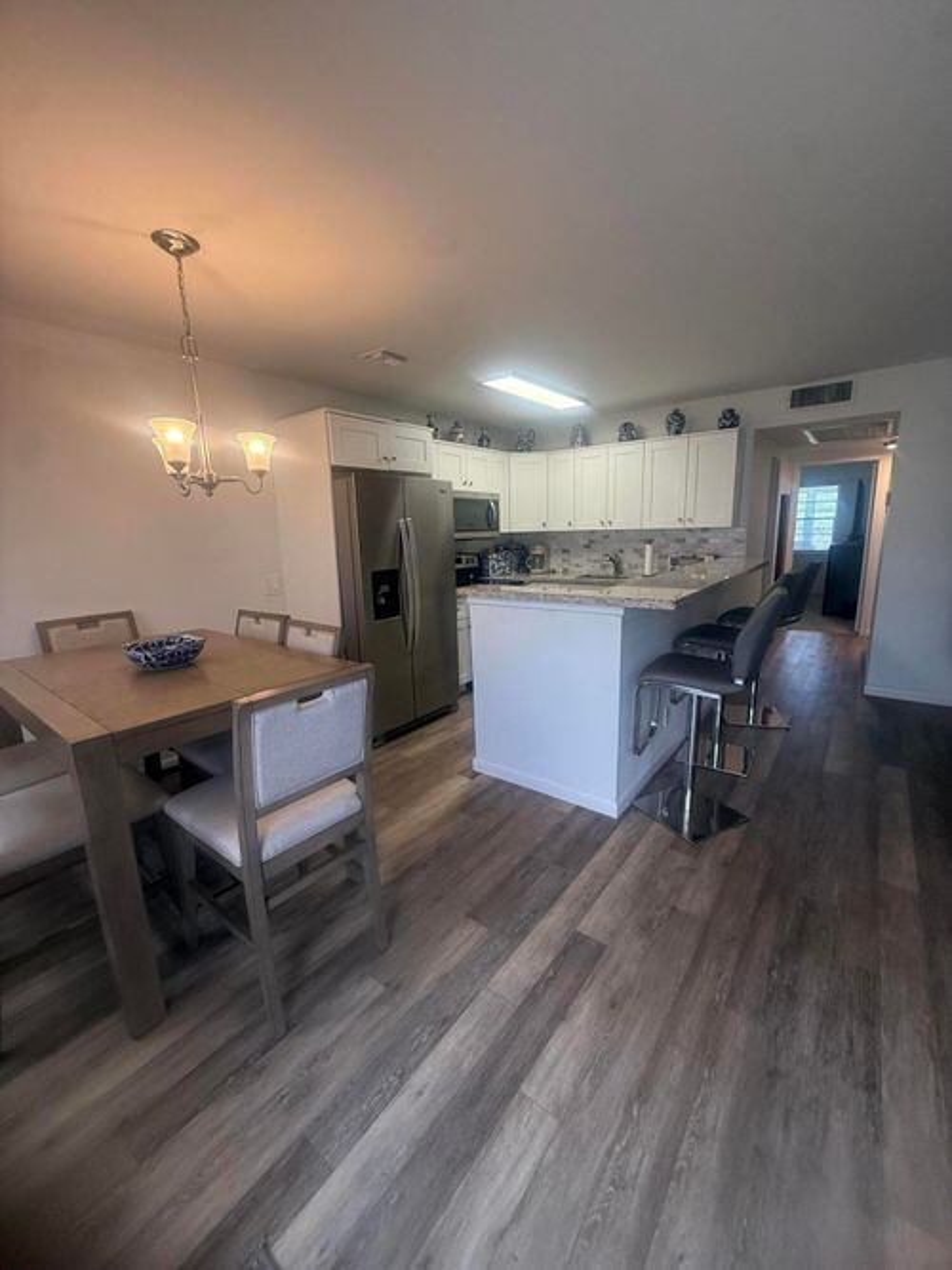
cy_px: 635
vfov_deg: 102.1
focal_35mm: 14
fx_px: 514
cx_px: 476
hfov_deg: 85.7
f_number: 2.2
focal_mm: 2.22
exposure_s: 1/120
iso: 200
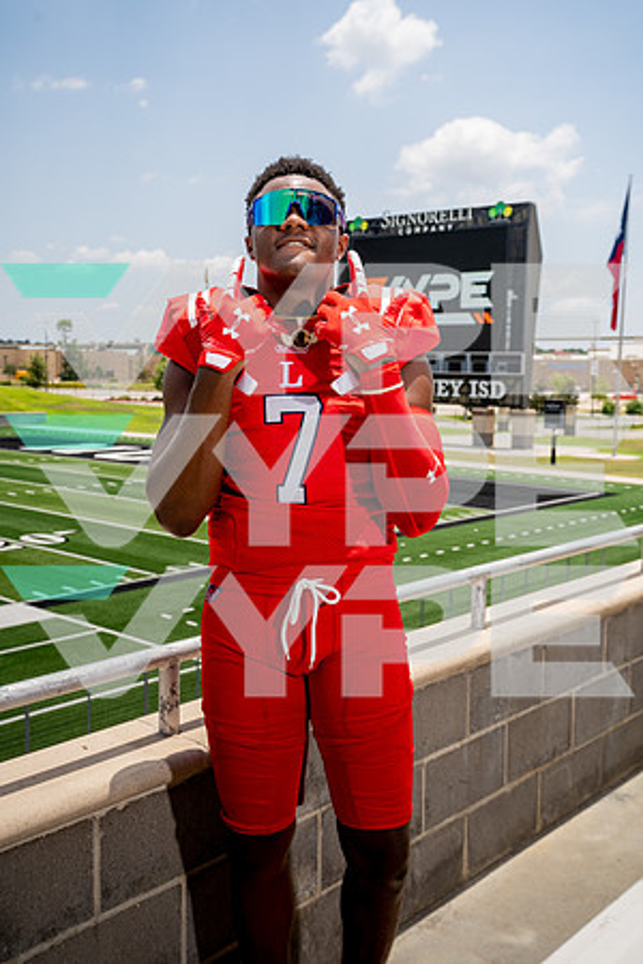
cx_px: 322
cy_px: 482
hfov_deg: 35.1
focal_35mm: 38
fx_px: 1018
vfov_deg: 50.7
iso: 100
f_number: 7.1
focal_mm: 38
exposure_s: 1/250
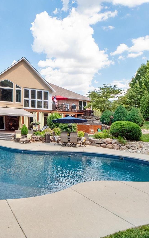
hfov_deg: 40.5
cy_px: 118
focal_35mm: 28
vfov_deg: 66.5
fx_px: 182
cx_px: 10
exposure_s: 1/320
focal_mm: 9
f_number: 10
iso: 400
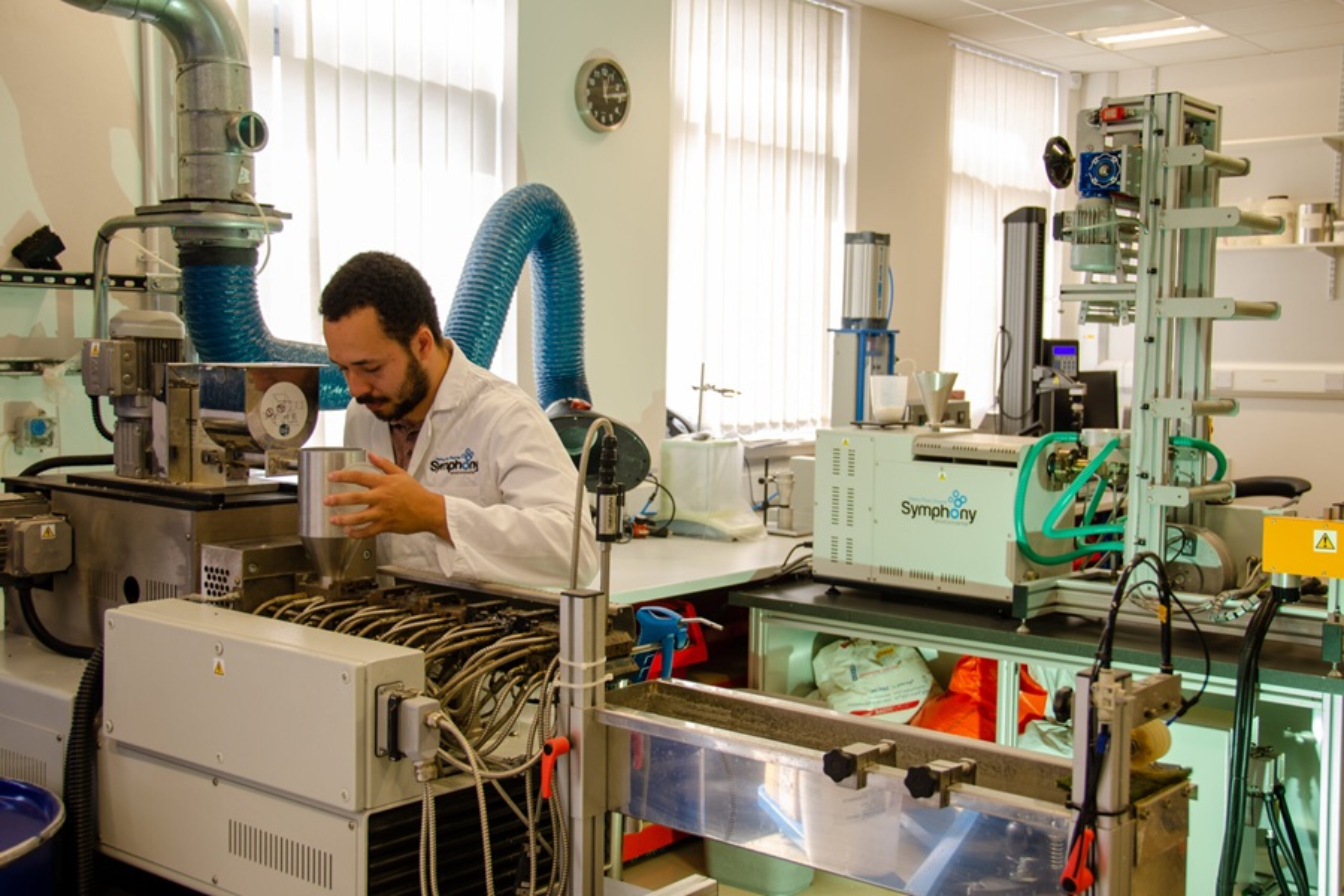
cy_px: 448
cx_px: 672
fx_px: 1568
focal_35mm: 42
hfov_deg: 46.4
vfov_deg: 31.9
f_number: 4
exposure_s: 1/10
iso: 100
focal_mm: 28
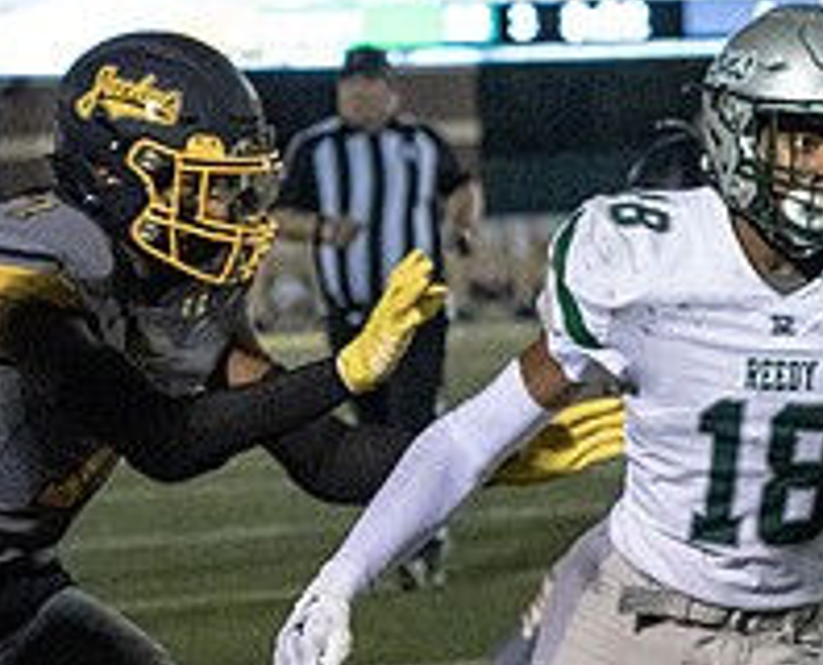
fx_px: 8461
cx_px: 1412
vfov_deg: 4.5
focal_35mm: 346
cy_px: 832
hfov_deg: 5.5
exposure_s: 1/1000
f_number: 5.6
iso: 16000
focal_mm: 100
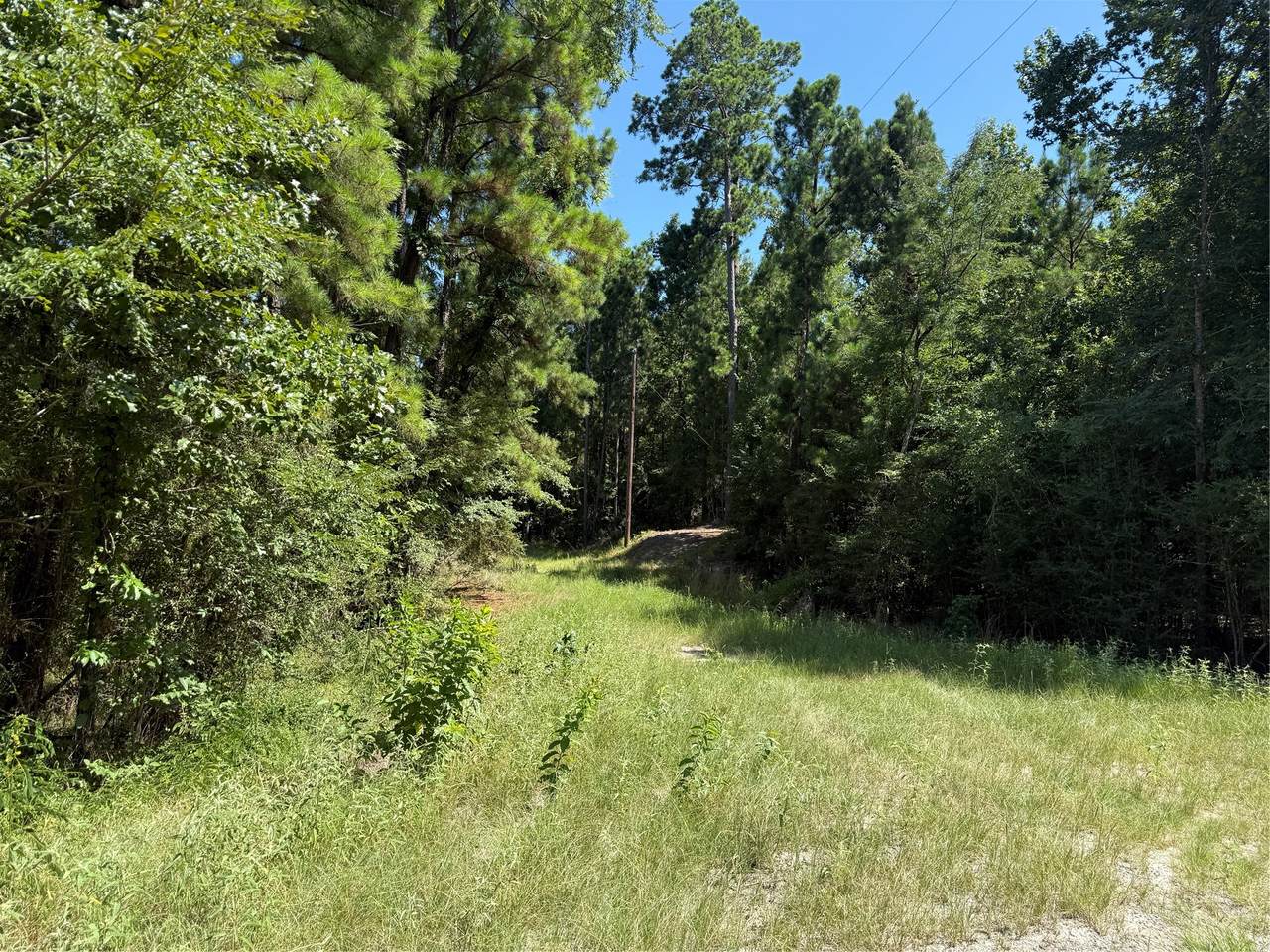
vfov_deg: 56.8
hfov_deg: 71.6
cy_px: 476
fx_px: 881
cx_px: 635
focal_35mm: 24
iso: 80
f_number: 1.78
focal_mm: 6.76
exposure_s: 1/1553
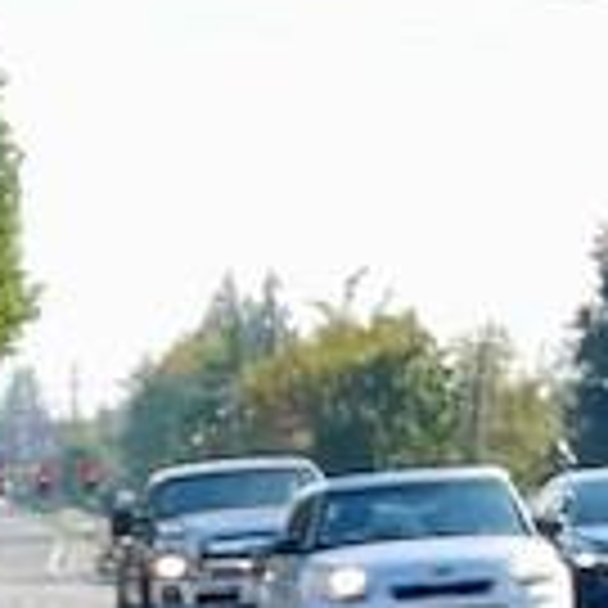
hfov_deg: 7.1
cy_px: 1671
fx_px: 4173
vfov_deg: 7.5
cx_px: -1437
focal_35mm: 210
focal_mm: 5.1
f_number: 1.6
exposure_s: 1/592
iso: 32
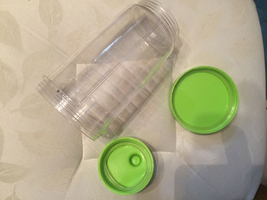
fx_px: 224
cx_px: 134
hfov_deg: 61.7
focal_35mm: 29
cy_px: 100
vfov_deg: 48.2
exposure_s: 1/33
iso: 200
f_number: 2.2
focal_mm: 4.15
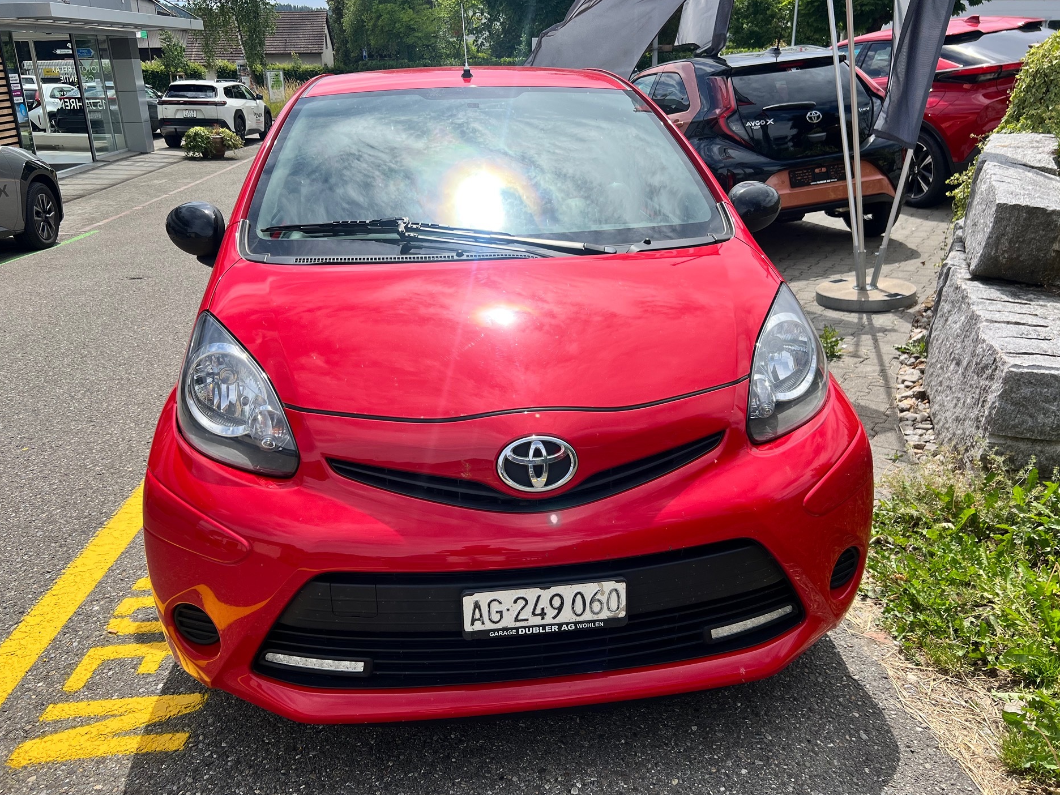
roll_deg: +3.1
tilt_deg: -19.0
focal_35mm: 28
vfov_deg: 49.7
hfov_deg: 63.4
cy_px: 370
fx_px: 857
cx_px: 527
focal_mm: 5.7
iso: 50
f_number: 1.5
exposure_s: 1/4274
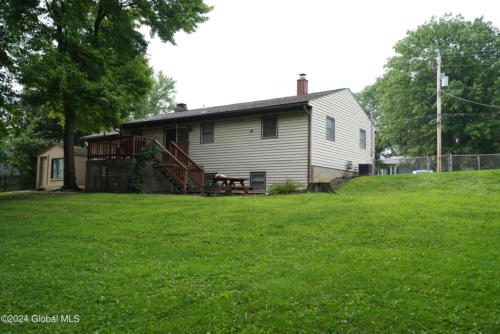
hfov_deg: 60.3
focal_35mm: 31
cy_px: 167
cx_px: 250
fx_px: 431
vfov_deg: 42.3
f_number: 5.6
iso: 100
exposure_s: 1/100
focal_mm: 31
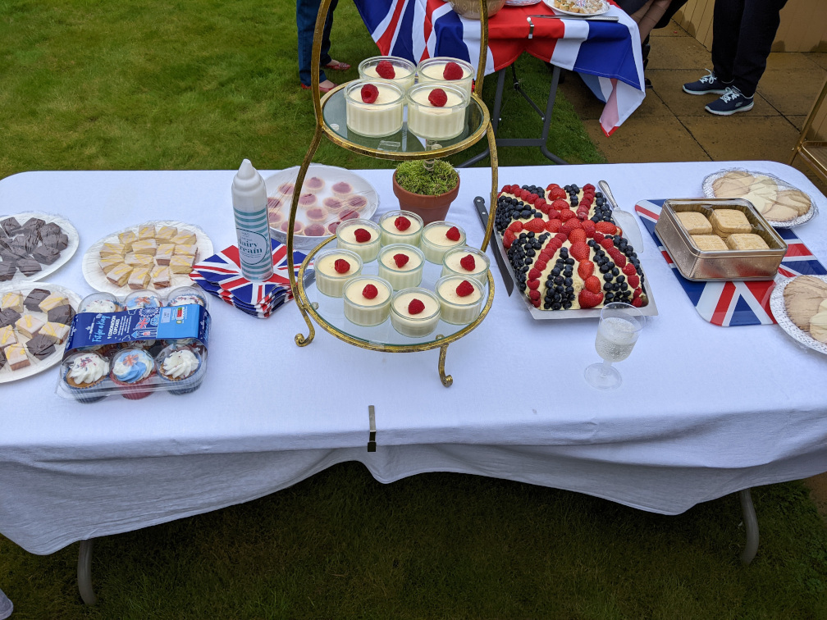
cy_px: 310
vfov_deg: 51.4
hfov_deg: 65.3
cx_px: 414
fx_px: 645
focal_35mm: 27
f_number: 1.8
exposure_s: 1/2132
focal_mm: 4.44
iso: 67
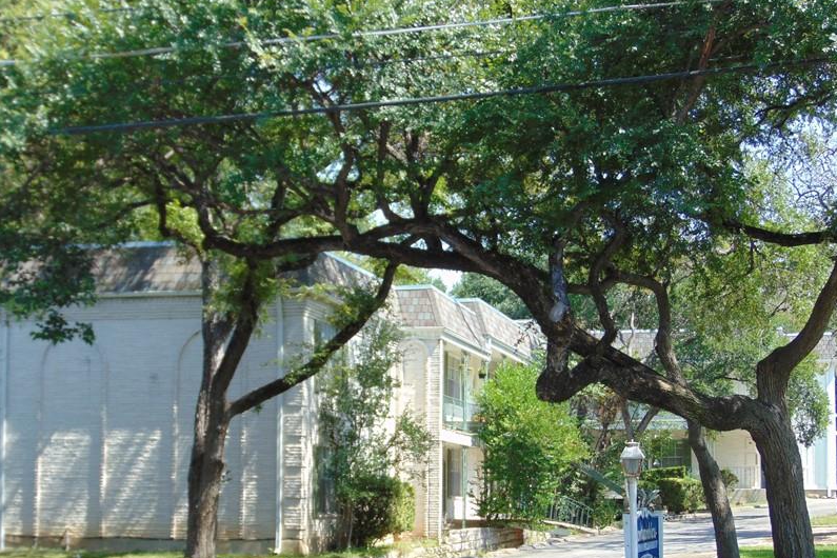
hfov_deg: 30.1
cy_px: 379
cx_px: 436
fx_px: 1558
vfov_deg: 20.2
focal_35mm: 67
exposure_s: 1/320
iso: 80
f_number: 3.5
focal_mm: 9
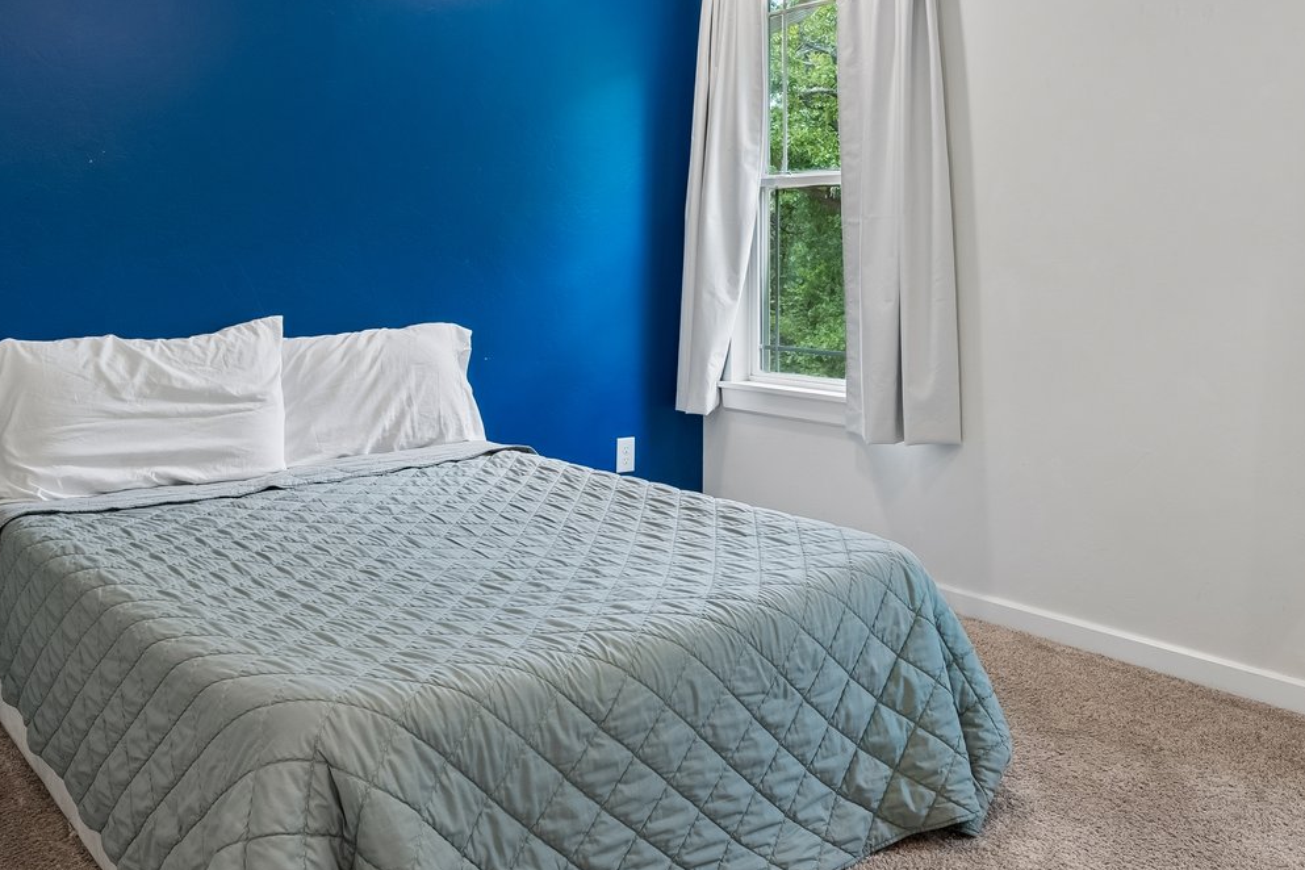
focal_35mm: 33
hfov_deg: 56.9
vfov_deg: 39.3
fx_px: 1196
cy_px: 260
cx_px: 757
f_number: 8
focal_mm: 16
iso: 200
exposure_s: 1/50
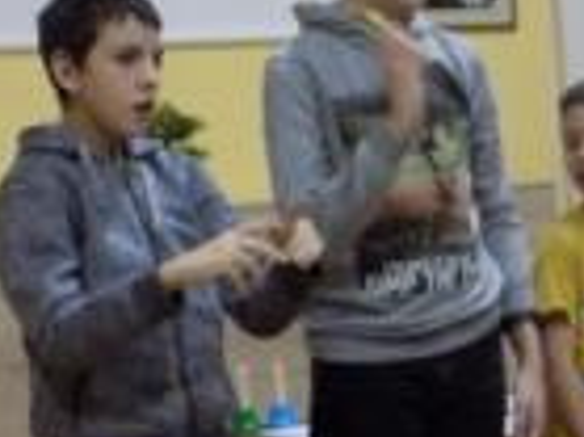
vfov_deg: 12.4
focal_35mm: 119
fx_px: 2006
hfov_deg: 16.1
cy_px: 256
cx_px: 634
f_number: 3.5
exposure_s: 1/30
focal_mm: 6.6
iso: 400
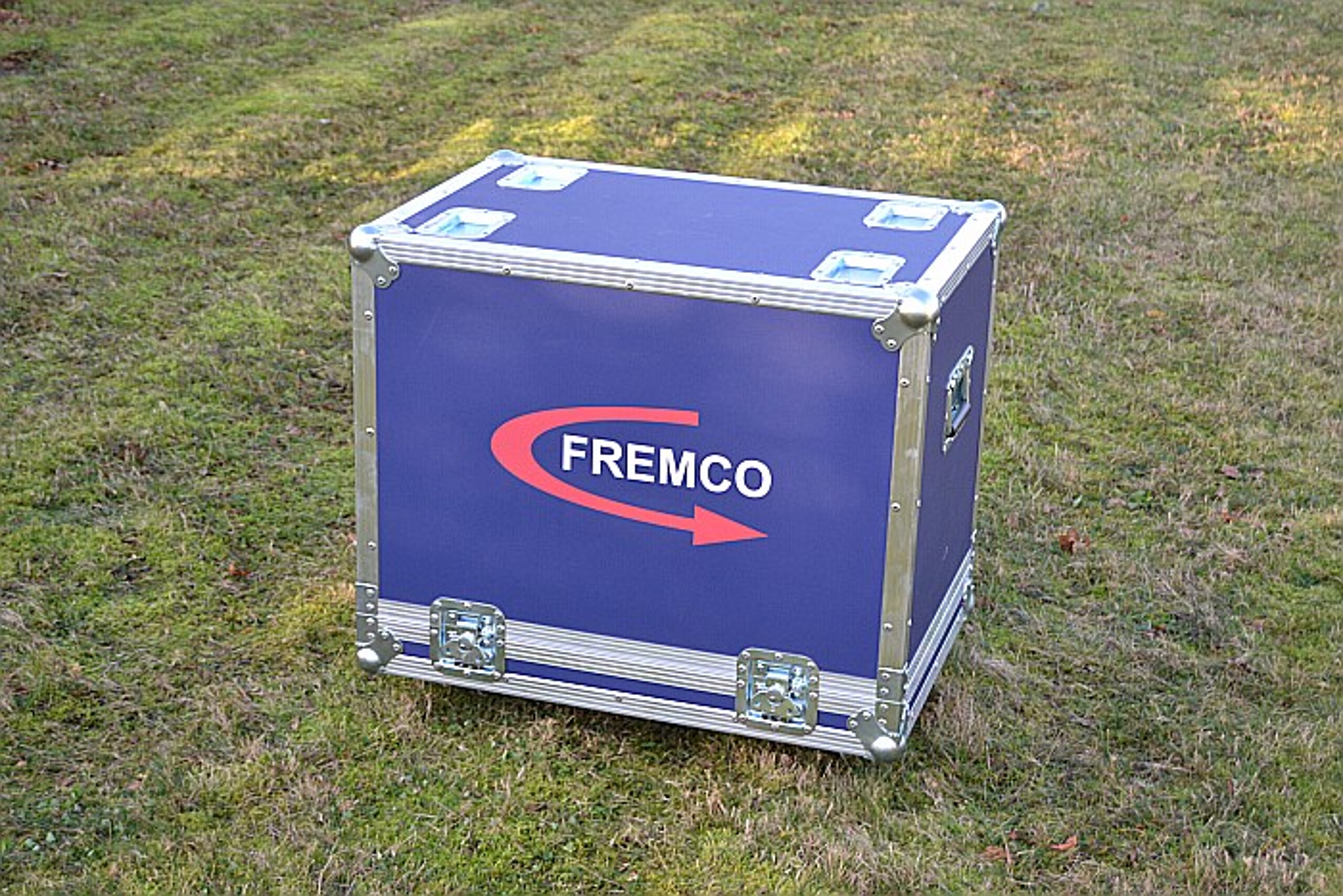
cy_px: 448
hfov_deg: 35.0
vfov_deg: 23.8
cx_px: 672
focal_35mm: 57
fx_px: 2127
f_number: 5.6
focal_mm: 38
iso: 320
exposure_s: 1/125
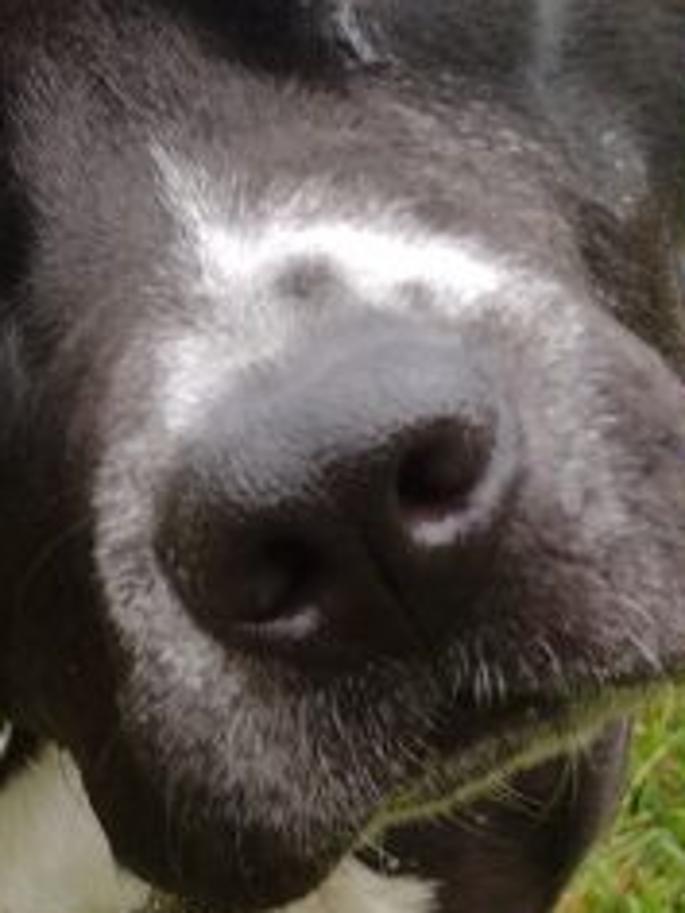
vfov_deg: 16.4
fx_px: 3087
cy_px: 956
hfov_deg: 12.6
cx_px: 120
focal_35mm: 117
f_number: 1.7
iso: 139
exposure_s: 1/120
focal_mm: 4.71
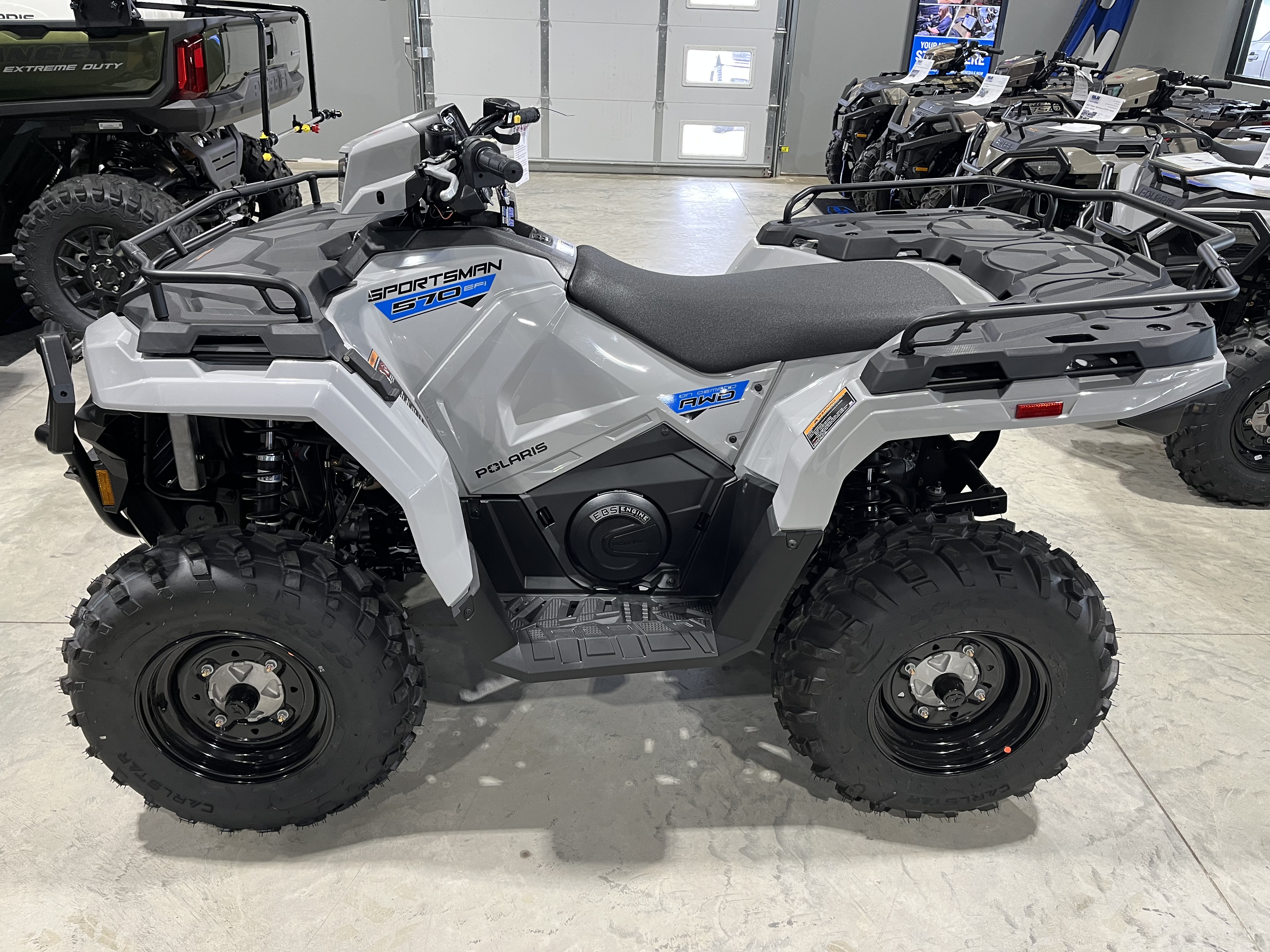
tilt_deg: -26.7
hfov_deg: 67.3
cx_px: 635
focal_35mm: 26
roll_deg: -1.7
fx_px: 954
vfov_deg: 53.1
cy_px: 476
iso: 125
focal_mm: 5.1
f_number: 1.6
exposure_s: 1/66
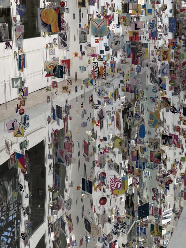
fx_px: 344
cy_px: 37
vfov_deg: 37.7
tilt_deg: -5.8
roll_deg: +1.1
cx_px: 86
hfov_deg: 30.3
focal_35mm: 48
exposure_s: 1/301
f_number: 1.78
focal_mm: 6.76
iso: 80
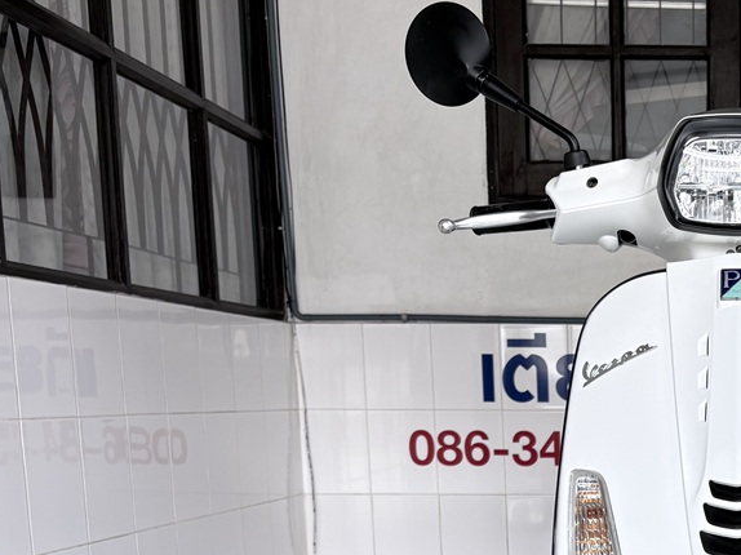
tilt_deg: -9.7
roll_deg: +0.4
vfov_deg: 23.7
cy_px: 608
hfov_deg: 30.9
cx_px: 736
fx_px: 1241
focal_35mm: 58
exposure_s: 1/122
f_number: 1.6
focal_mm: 5.96
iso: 64
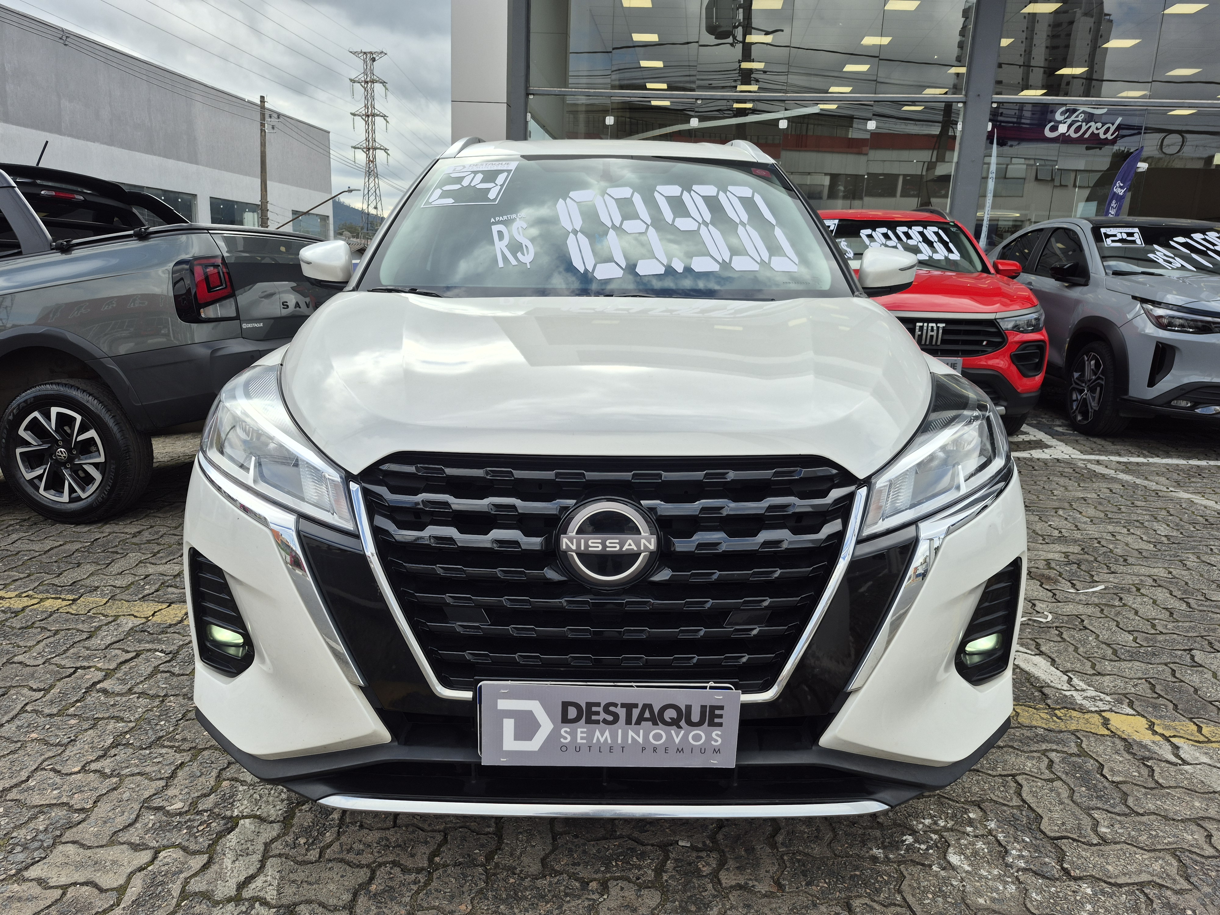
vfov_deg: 58.9
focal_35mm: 23
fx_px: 811
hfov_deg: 73.9
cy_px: 458
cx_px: 610
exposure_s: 1/938
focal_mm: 5.4
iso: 25
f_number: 1.8
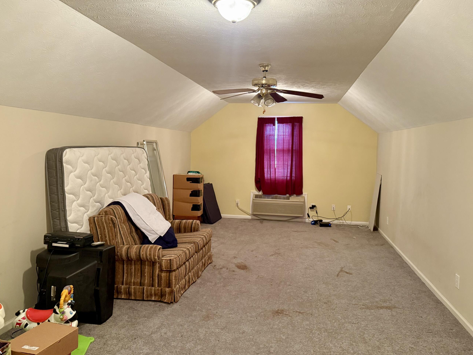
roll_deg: -1.1
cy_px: 167
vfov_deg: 49.7
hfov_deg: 63.4
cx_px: 245
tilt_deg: -3.9
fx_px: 383
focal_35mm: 28
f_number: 1.78
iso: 640
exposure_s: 1/60
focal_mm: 6.76
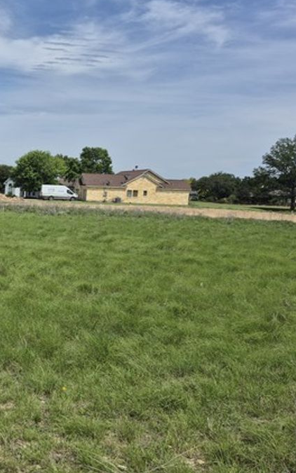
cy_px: 261
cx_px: -46
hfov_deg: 30.1
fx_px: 477
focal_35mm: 37
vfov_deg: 52.6
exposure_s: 1/2952
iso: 25
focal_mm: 5.4
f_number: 1.8
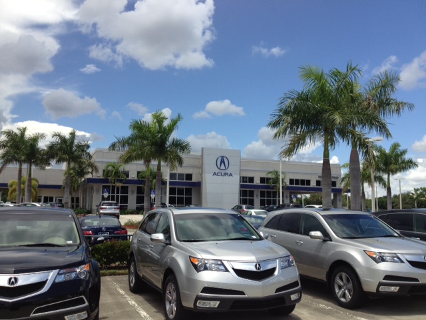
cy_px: 160
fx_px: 431
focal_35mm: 35
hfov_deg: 52.6
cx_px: 213
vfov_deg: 40.7
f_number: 2.4
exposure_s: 1/1416
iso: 50
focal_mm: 4.28
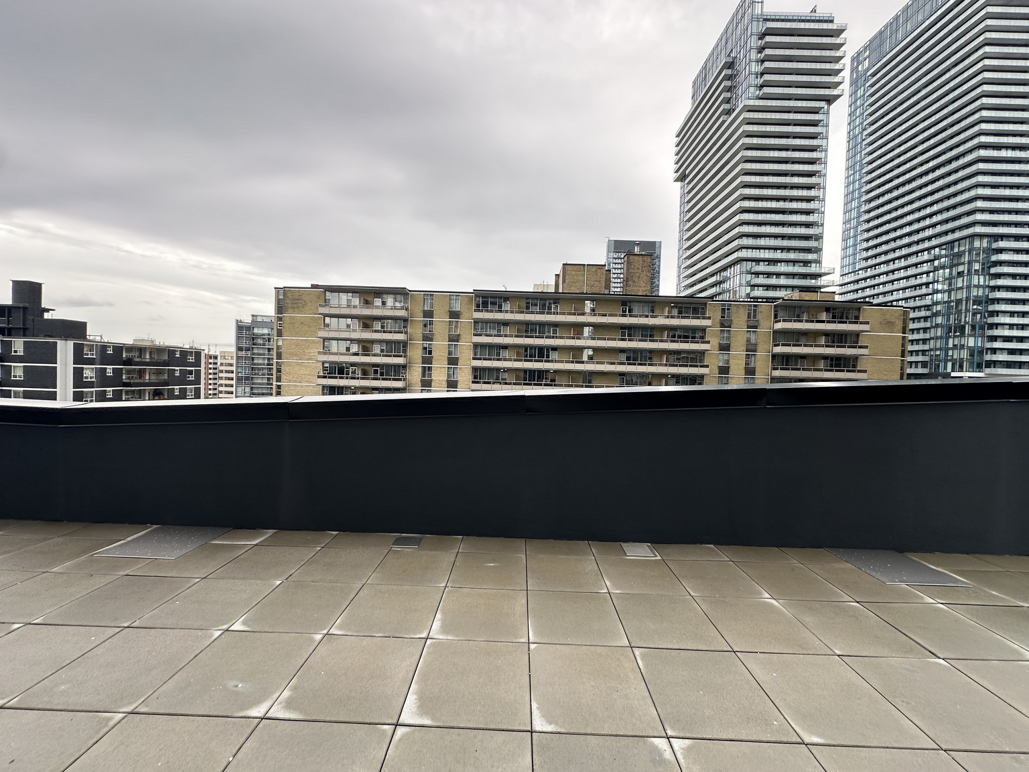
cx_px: 514
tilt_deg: -1.5
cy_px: 386
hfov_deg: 102.1
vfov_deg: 85.7
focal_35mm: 14
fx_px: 416
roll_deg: -3.9
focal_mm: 2.22
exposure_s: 1/276
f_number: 2.2
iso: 40
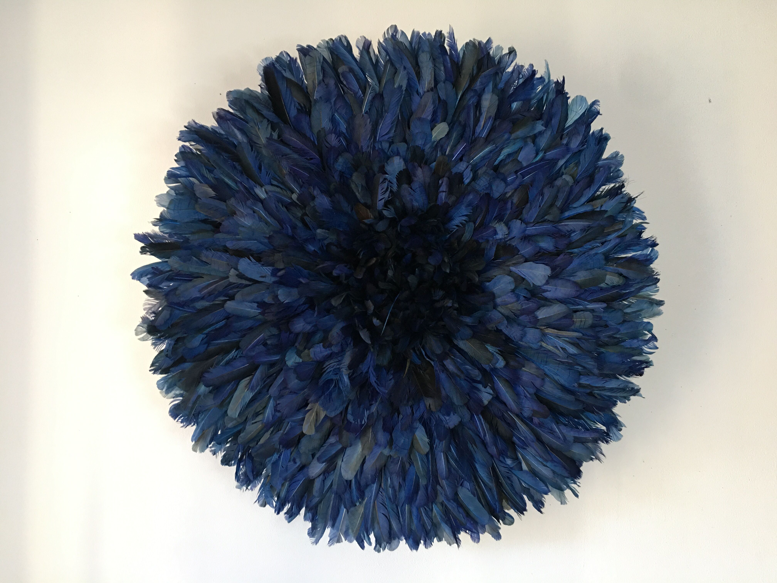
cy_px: 292
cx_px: 388
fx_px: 651
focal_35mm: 29
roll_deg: +0.6
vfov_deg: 48.2
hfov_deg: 61.7
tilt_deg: +3.1
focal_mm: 4.15
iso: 80
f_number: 2.2
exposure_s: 1/17
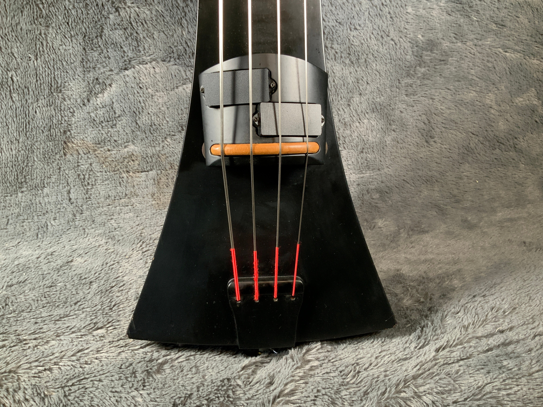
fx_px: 455
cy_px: 204
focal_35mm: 29
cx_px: 272
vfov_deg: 48.2
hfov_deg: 61.7
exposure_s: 1/60
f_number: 1.8
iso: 64
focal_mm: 3
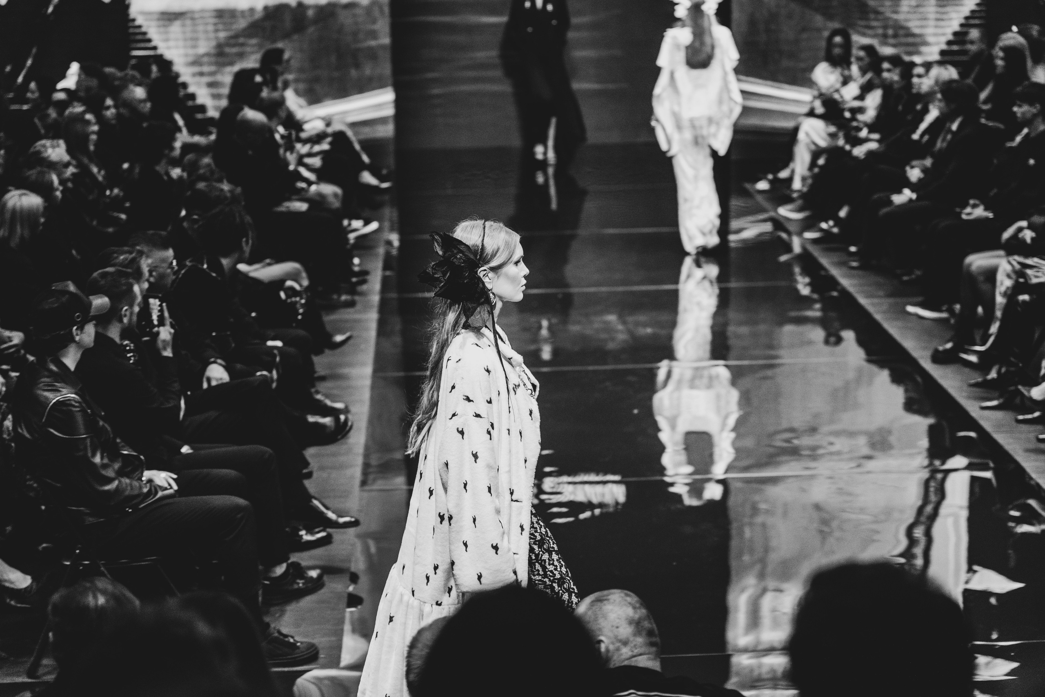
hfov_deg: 31.6
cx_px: 522
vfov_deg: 21.4
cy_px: 348
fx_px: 1846
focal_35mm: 64
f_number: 2.5
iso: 1250
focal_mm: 62
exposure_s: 1/200
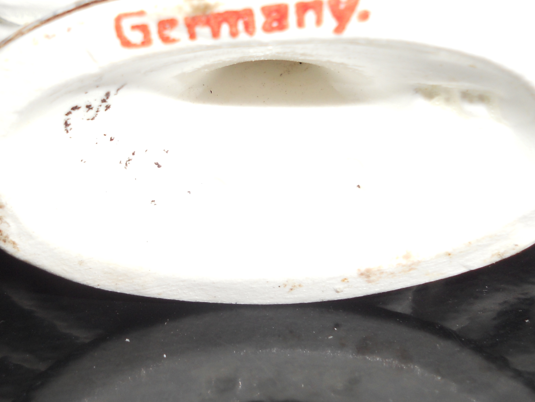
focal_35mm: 63
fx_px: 974
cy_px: 150
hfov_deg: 30.4
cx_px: 167
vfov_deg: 23.2
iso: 80
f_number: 8.8
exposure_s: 1/25
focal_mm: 5.8
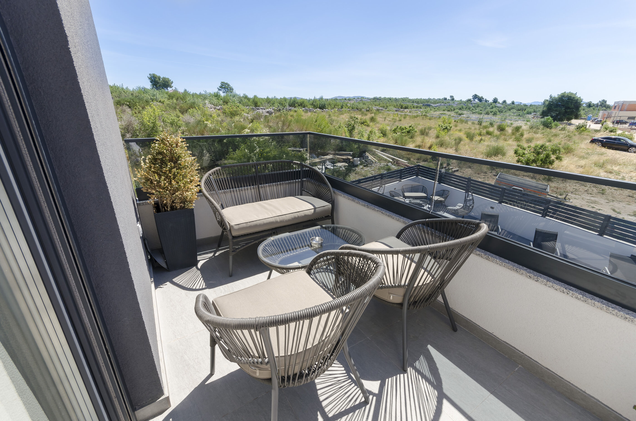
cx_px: 318
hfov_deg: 100.5
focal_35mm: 15
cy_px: 210
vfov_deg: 77.1
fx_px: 264
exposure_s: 1/200
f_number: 10
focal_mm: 10
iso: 100
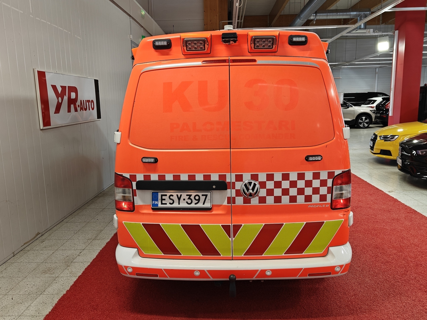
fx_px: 358
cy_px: 160
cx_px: 214
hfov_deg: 61.7
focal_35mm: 29
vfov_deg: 48.2
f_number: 1.8
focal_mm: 5.59
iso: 100
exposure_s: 1/100
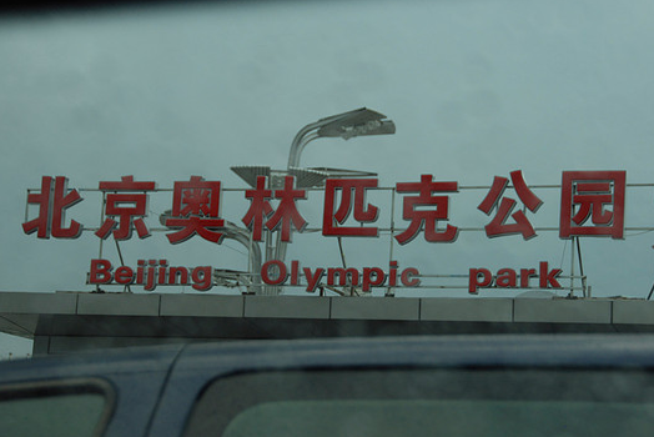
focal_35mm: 93
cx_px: 339
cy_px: 216
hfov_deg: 21.9
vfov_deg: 14.7
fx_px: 1690
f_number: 5
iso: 200
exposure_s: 1/160
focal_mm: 56
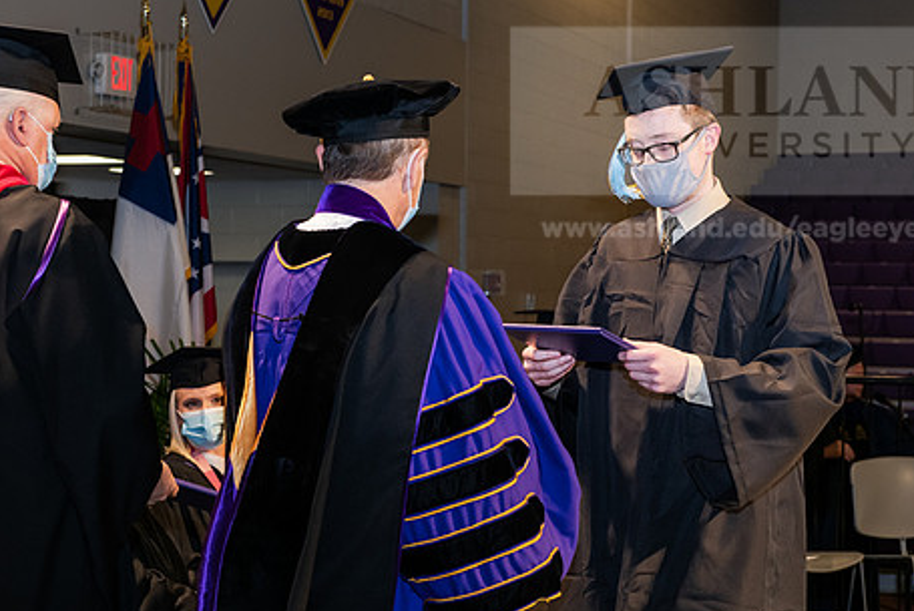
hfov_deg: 25.7
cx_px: 450
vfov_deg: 17.3
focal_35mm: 79
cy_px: 270
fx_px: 2007
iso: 1600
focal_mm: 62
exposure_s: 1/200
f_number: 6.3
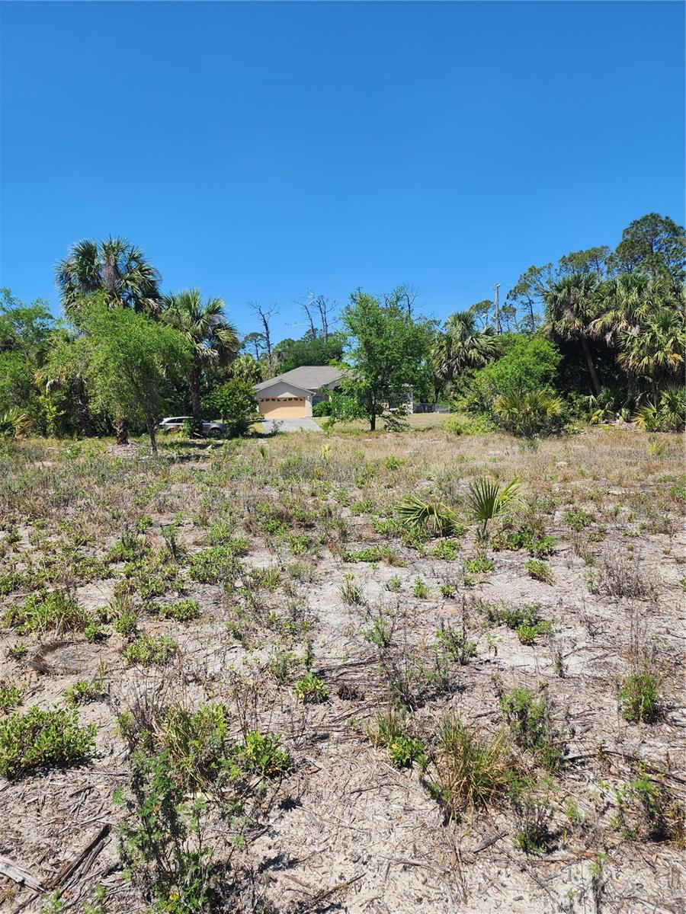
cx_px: 343
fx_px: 608
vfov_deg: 73.9
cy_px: 457
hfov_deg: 58.9
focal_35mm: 23
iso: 12
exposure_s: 1/937
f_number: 1.8
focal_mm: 6.4
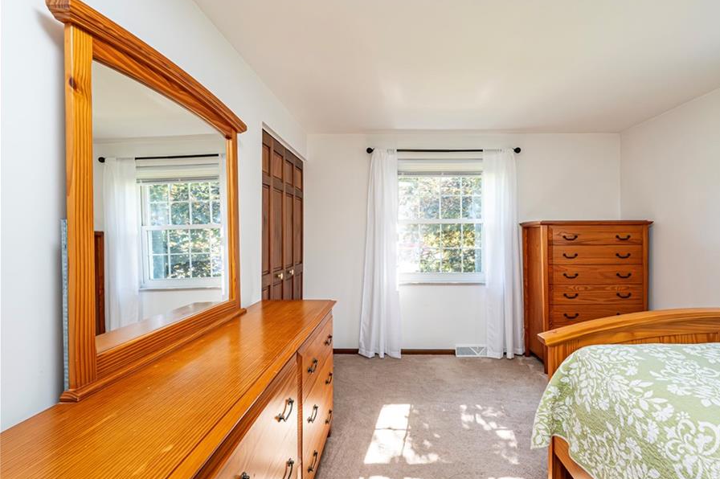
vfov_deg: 73.7
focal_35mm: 16
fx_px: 320
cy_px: 241
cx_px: 411
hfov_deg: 96.1
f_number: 9
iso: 3200
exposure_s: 1/200
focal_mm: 14
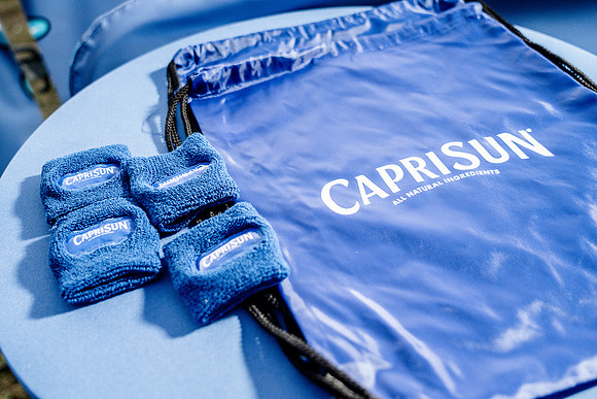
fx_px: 647
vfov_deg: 34.2
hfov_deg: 49.5
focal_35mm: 39
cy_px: 200
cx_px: 298
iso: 800
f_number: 4
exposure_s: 1/200
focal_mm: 39
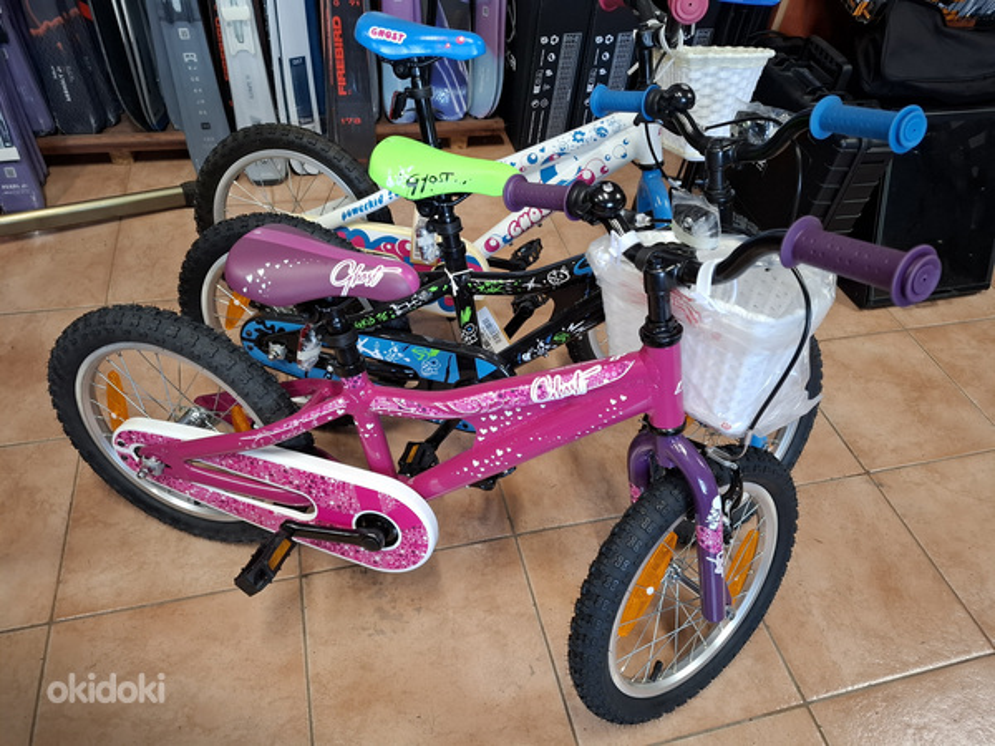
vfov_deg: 58.9
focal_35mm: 23
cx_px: 498
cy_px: 373
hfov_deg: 73.9
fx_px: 661
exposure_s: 1/50
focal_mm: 5.54
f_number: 1.8
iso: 250
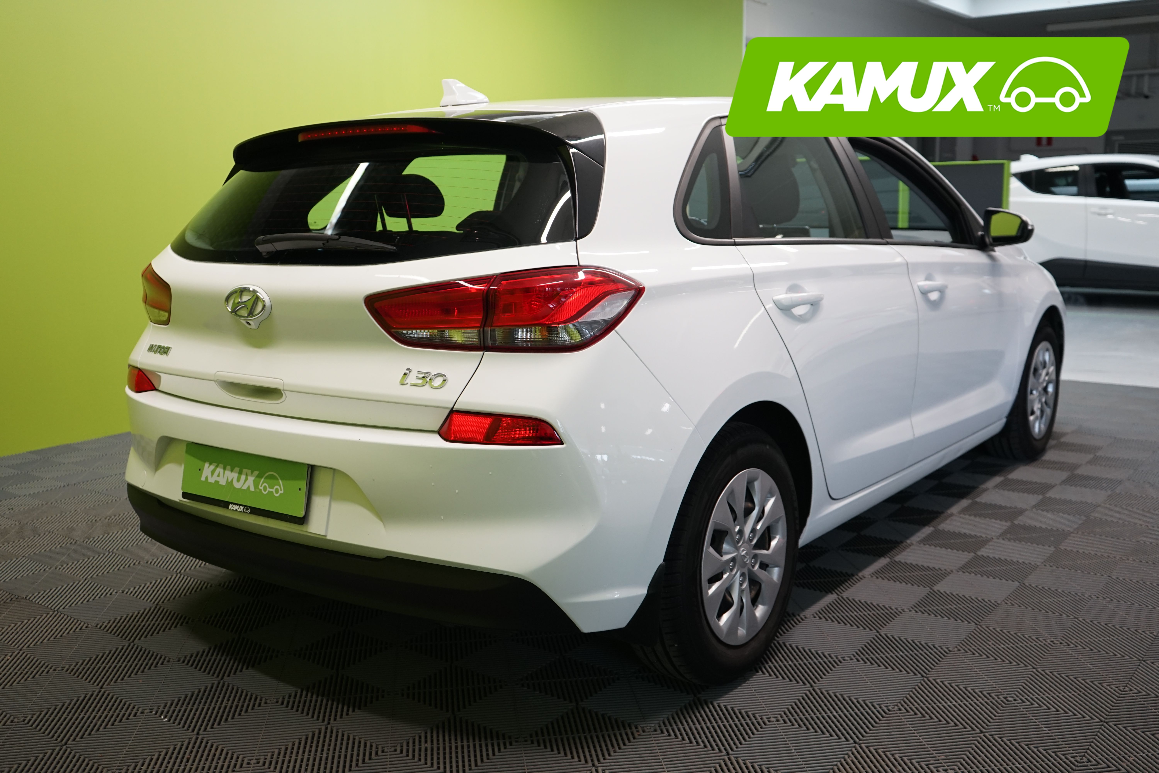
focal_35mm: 33
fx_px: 1062
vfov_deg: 40.0
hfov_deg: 57.2
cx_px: 580
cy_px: 386
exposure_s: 1/30
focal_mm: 33
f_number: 4.5
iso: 800
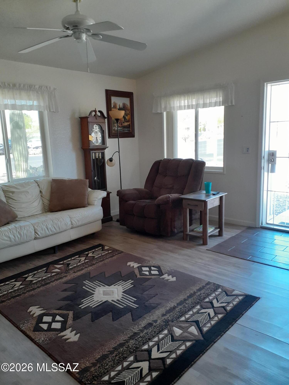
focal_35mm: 27
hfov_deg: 51.4
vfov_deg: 65.3
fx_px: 301
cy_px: 192
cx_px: 144
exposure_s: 1/60
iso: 160
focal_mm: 3.6
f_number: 1.9
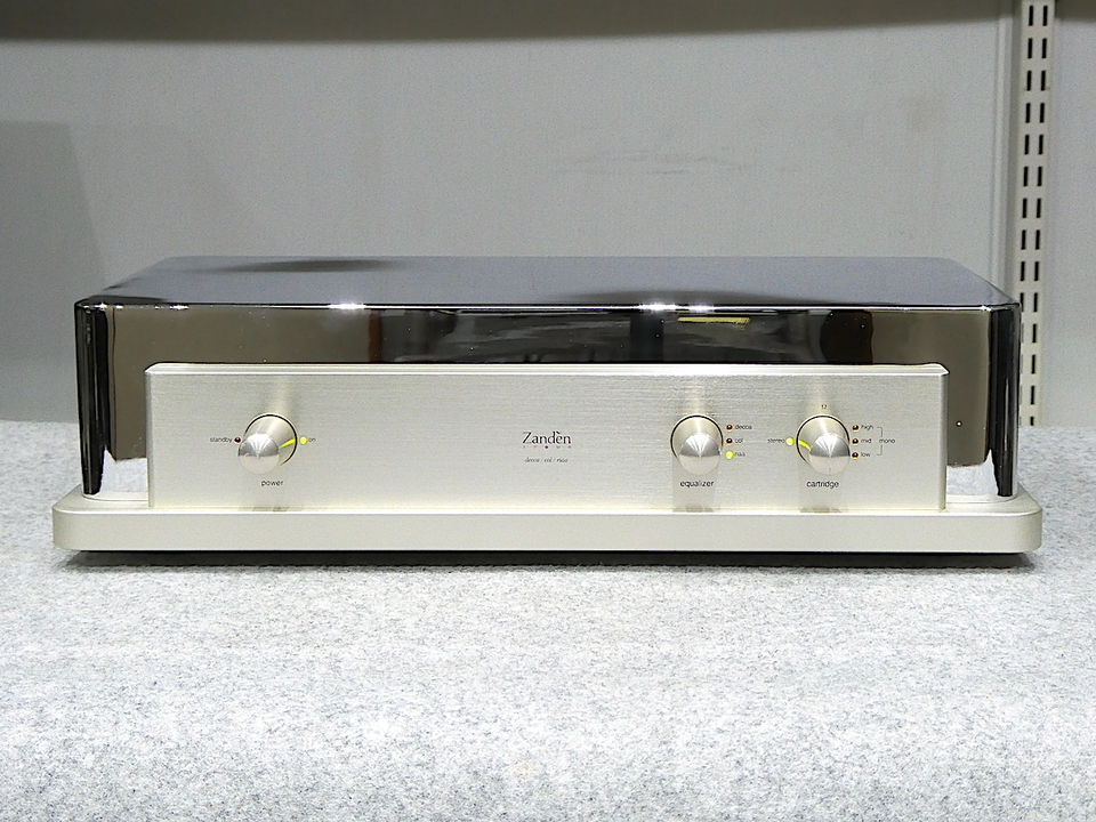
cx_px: 548
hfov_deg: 29.8
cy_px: 411
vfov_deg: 22.6
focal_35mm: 65
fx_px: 2058
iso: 1250
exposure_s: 1/80
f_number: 4.5
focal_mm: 11.7
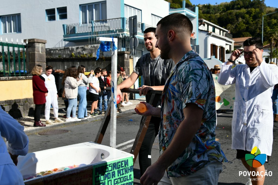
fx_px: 347
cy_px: 92
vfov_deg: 29.8
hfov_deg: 43.6
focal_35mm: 45
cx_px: 139
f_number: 9
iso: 100
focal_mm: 30
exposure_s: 1/320
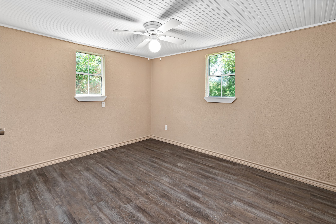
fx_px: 149
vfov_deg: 73.8
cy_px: 112
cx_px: 168
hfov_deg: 96.7
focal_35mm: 16
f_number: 8
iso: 400
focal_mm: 16
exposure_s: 1/3
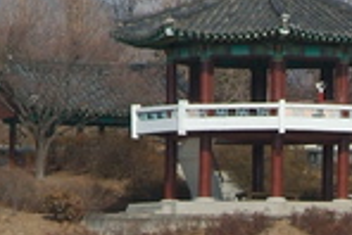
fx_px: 5911
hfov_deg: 3.4
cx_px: 341
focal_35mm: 604
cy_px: 50
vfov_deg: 2.3
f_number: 11
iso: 400
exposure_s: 1/500
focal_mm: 85
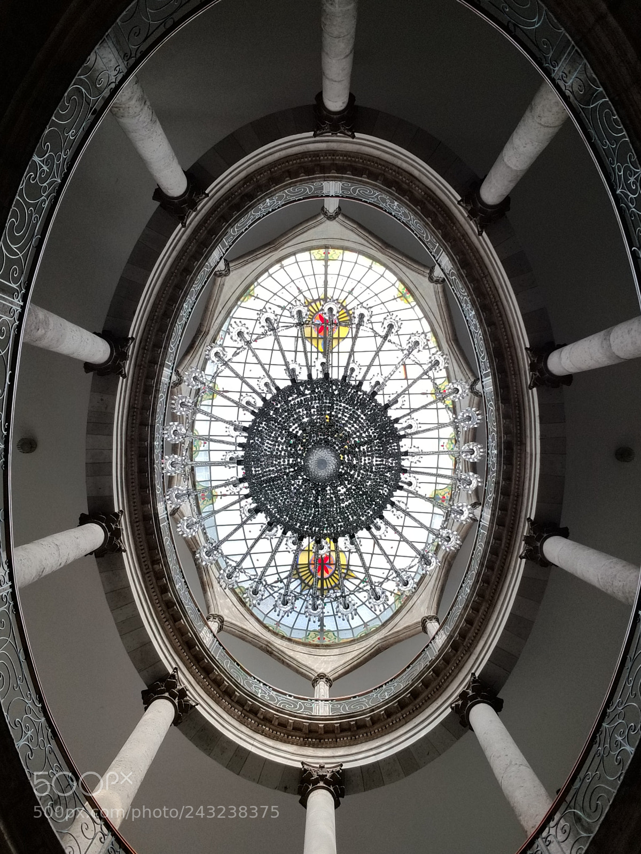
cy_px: 427
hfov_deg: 54.9
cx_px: 320
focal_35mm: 25
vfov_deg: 69.4
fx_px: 617
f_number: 1.7
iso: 40
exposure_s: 1/243
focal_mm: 2.95
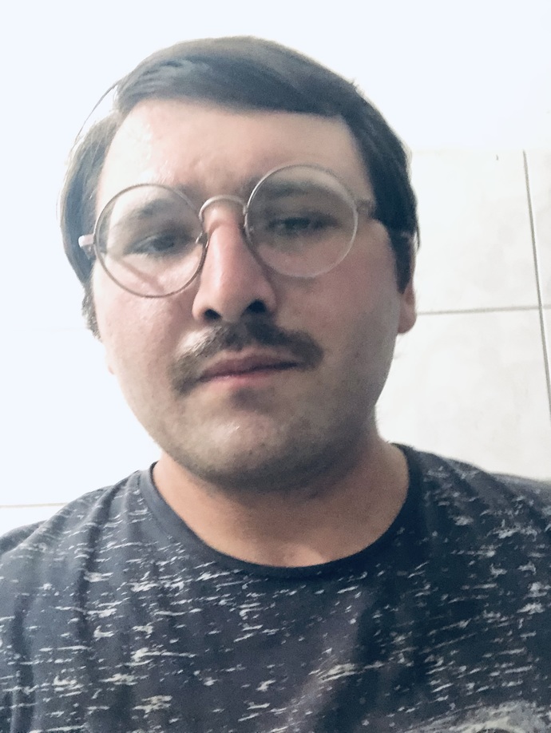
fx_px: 678
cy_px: 366
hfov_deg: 44.2
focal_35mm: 32
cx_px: 276
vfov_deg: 56.8
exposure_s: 1/30
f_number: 2.2
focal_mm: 2.87
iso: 500
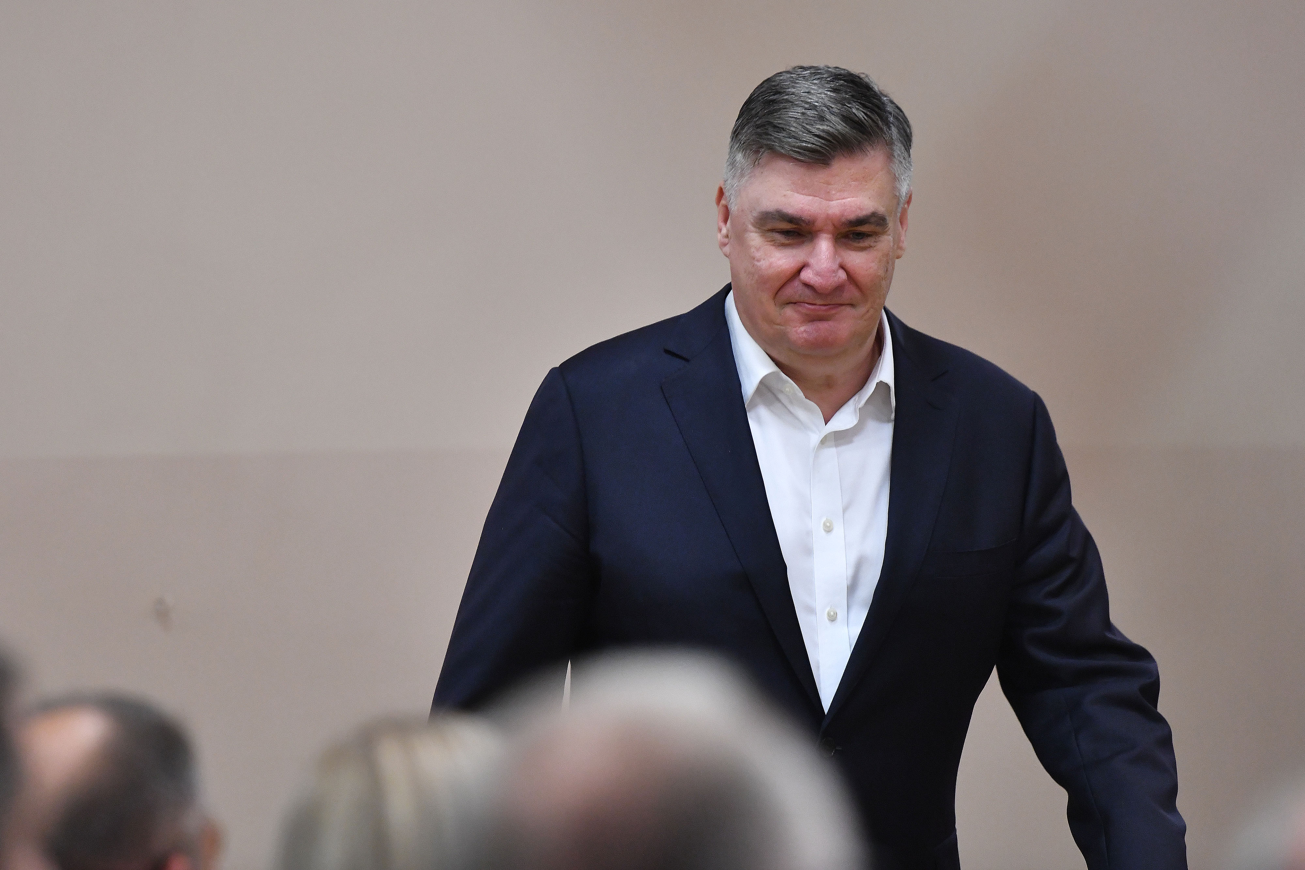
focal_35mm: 185
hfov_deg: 11.1
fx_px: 6706
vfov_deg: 7.4
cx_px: 652
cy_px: 435
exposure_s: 1/200
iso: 2500
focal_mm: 185
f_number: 4
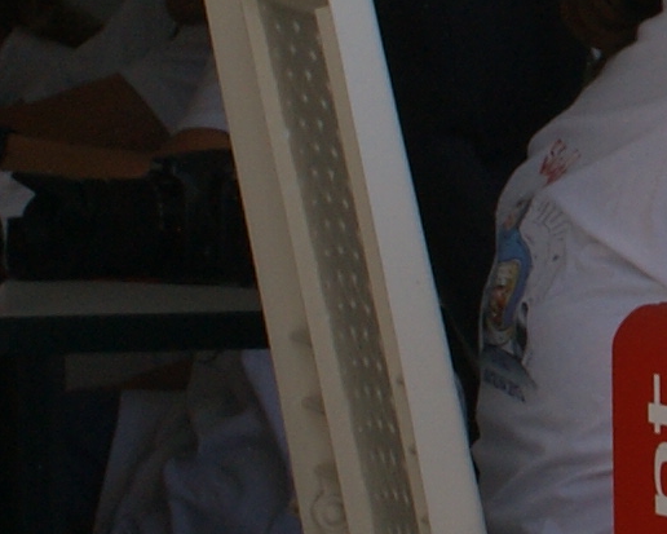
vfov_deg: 2.3
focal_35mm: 688
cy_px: 131
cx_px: 1952
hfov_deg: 2.8
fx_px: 13587
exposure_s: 1/250
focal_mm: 55
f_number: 6.3
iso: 100
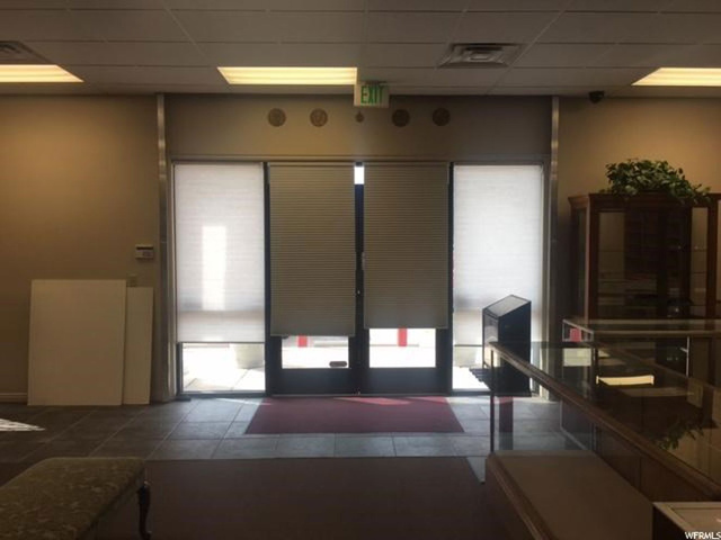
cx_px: 360
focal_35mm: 29
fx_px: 604
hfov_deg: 61.7
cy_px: 270
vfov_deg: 48.2
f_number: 2.2
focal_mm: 4.15
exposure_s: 1/124
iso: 25
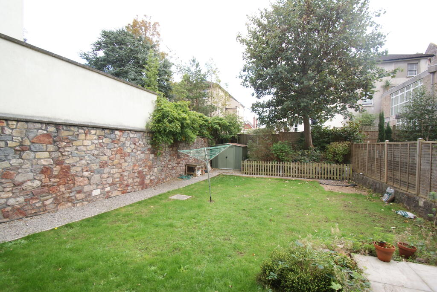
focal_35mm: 15
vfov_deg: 77.5
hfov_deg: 100.3
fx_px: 182
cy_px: 146
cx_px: 218
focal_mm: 10
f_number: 5.6
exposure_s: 1/50
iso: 100
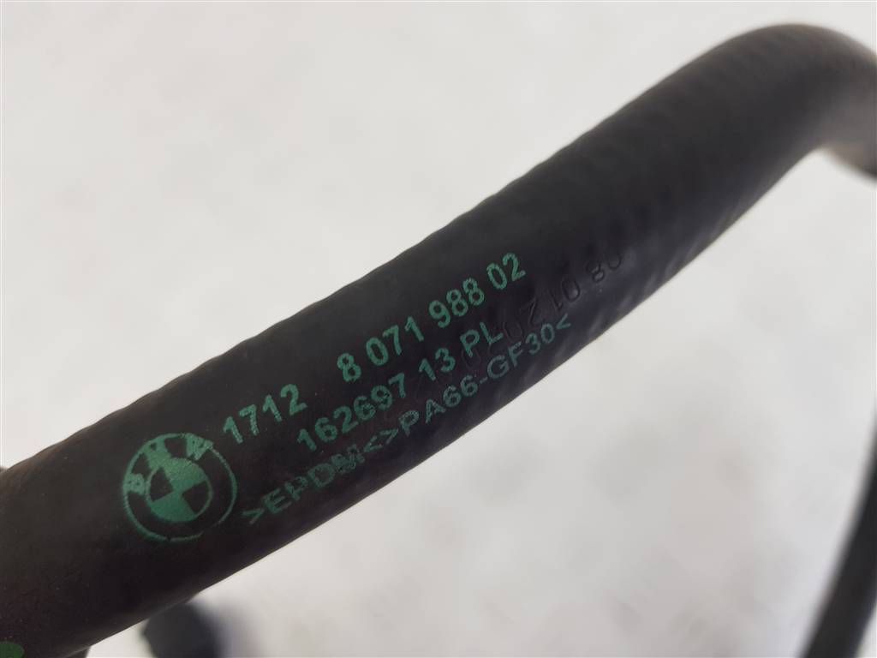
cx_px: 438
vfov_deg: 53.1
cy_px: 329
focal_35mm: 26
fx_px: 659
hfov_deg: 67.3
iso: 64
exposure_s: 1/100
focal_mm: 4.2
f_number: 1.7
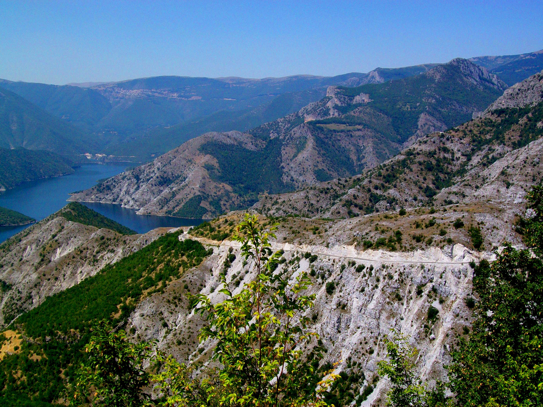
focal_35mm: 45
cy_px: 204
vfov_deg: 32.2
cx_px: 272
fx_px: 706
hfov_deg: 42.1
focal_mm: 7.6
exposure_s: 1/320
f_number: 5.3
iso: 64
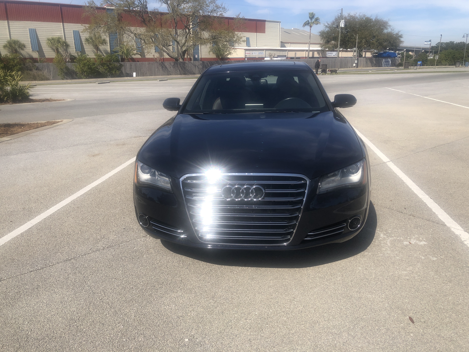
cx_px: 234
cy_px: 176
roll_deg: +0.7
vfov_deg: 49.7
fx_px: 379
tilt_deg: -16.6
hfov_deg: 63.4
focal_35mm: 28
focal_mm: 4
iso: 20
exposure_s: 1/2667
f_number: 1.8
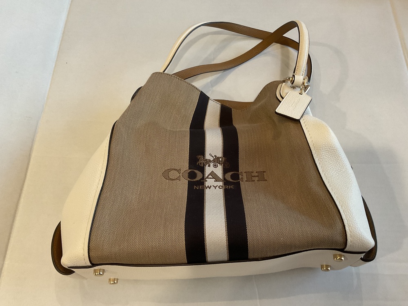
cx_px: 204
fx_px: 342
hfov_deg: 61.7
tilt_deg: -66.1
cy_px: 153
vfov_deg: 48.2
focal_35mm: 29
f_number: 1.8
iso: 125
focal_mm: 3
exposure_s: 1/60
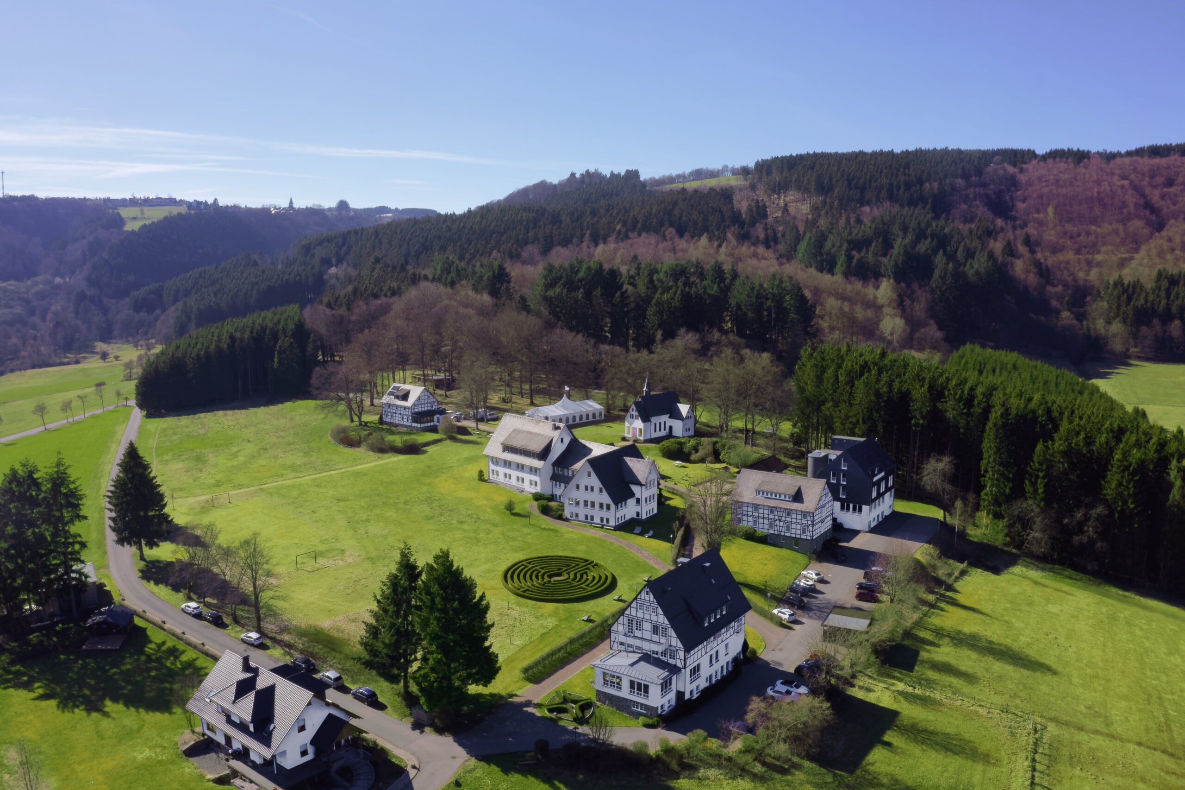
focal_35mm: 28
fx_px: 921
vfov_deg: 46.4
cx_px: 592
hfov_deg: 65.5
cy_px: 395
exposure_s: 1/320
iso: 100
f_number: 11
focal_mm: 10.26
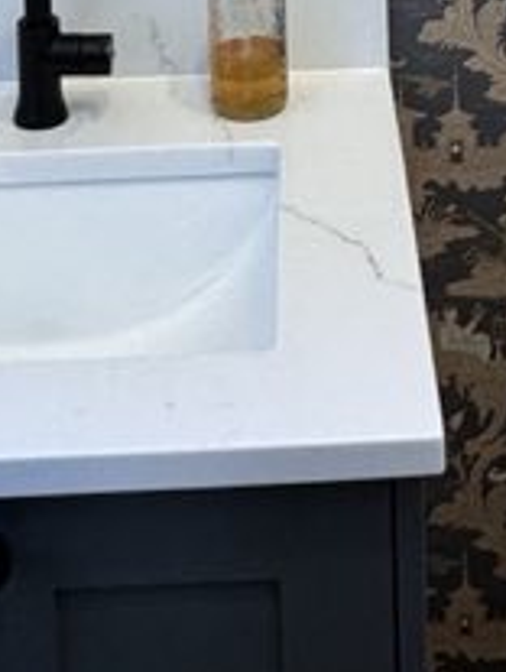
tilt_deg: -9.0
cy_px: -403
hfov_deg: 18.2
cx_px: 344
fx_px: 1574
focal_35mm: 81
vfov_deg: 20.0
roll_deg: +2.2
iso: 200
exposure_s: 1/120
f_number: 2.2
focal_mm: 2.22
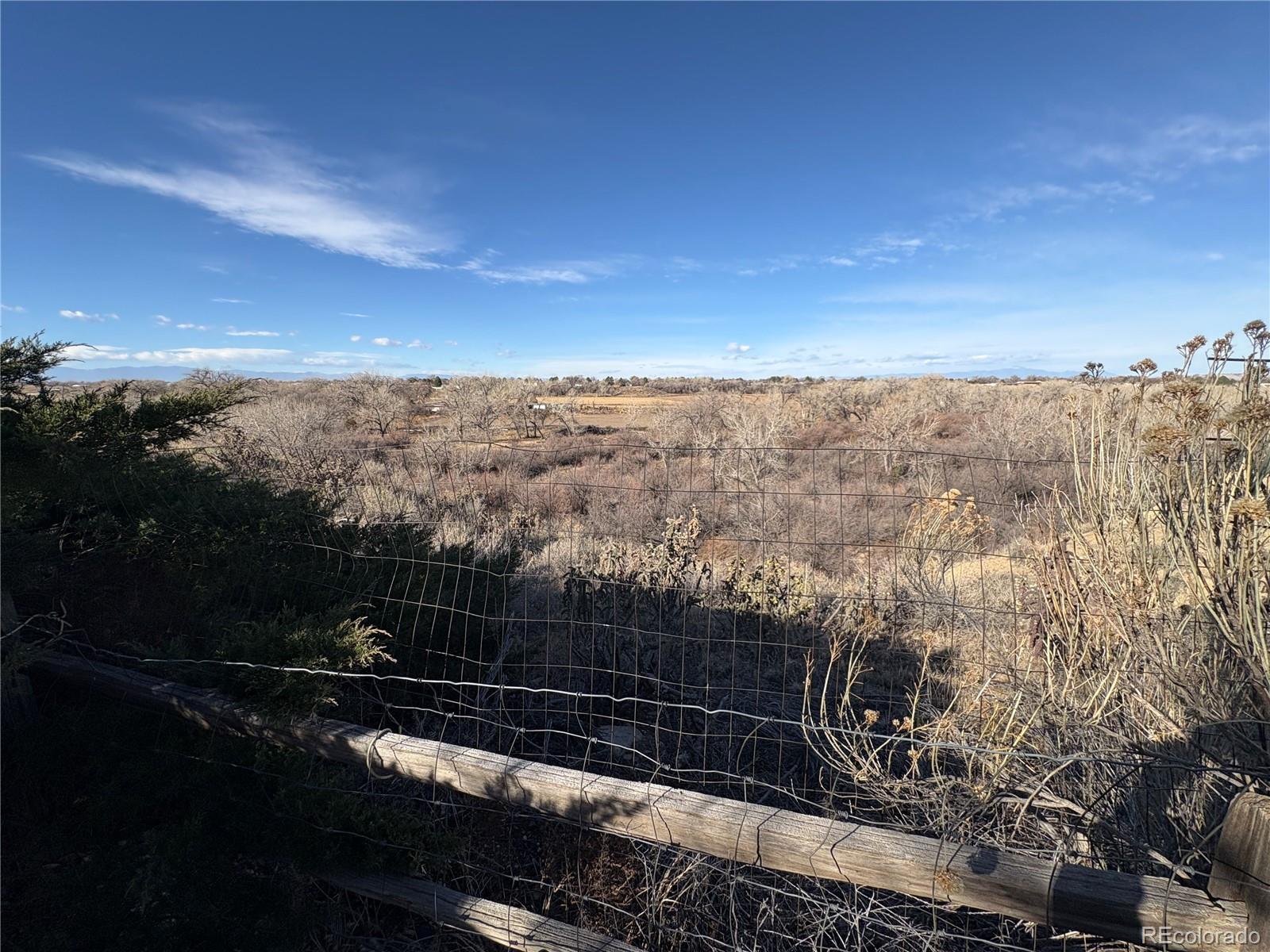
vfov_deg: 85.7
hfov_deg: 102.1
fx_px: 514
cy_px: 476
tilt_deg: -8.8
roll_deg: +0.1
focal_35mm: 14
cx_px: 635
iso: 50
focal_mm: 2.22
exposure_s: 1/1672
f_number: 2.2
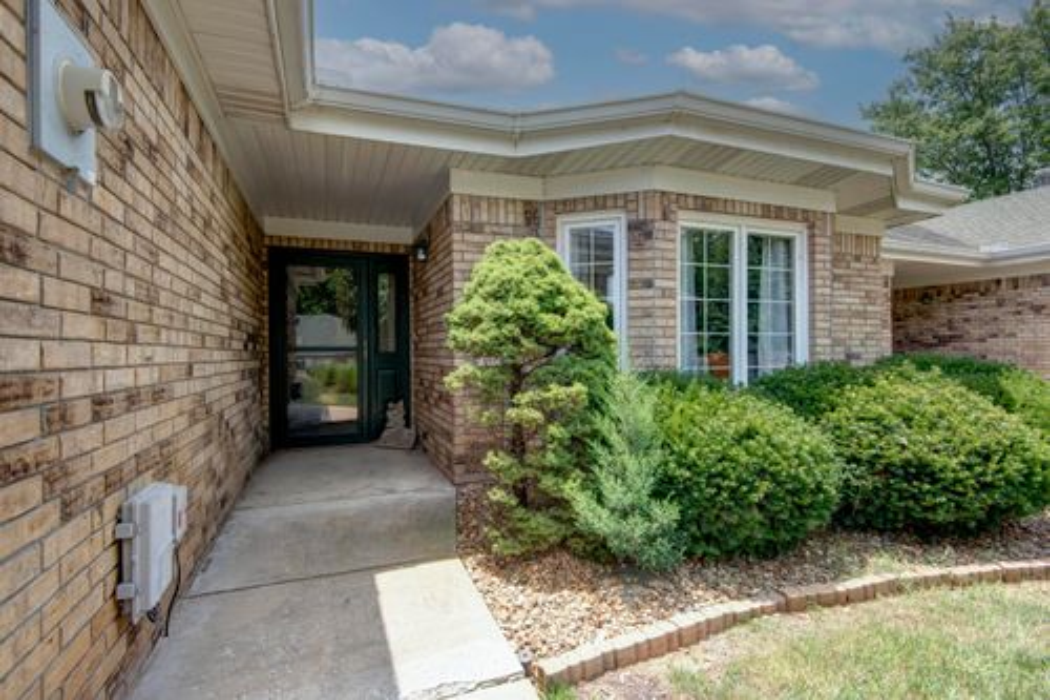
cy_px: 350
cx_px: 525
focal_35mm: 16
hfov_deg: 96.8
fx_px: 466
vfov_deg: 73.7
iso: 100
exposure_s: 1/60
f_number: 6.7
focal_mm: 16
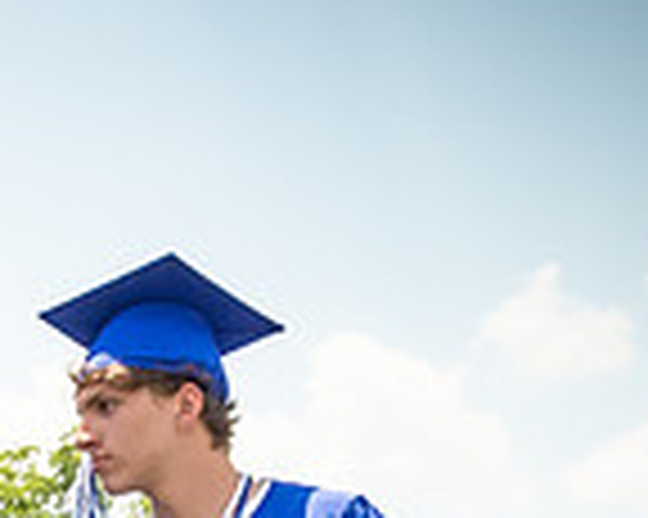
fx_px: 4159
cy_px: 1024
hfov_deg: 8.7
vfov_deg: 6.9
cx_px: -261
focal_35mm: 217
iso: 200
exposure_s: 1/800
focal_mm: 22
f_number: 7.1
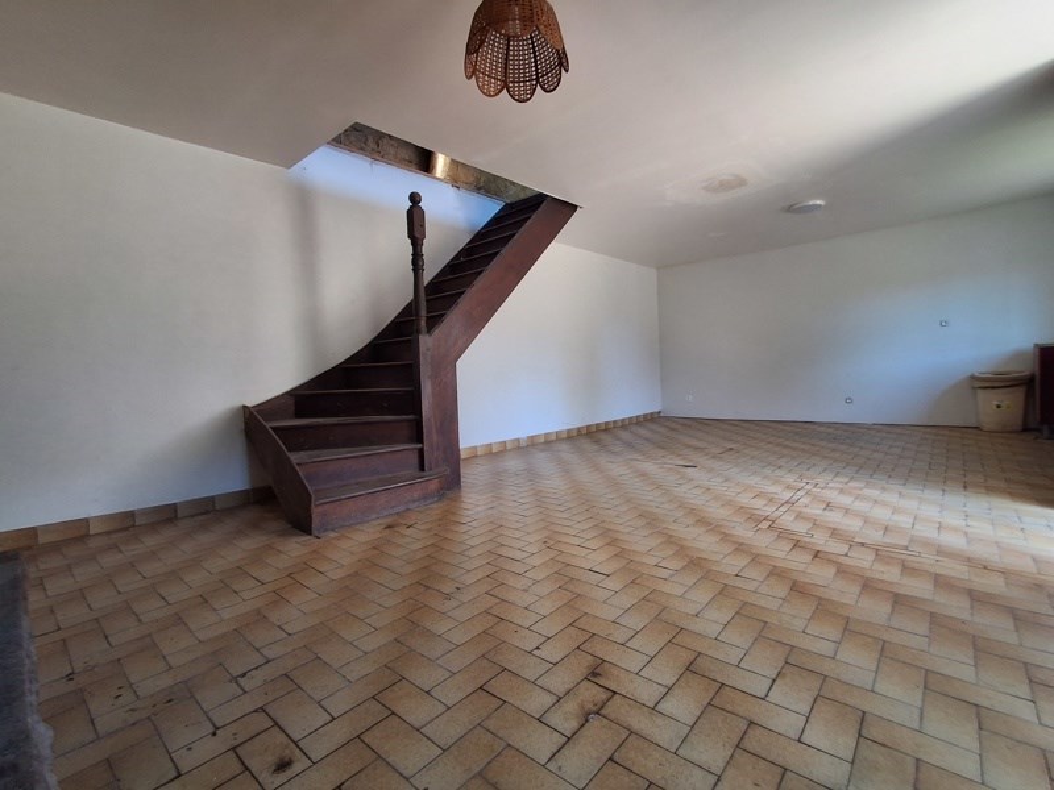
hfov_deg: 94.5
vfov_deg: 78.1
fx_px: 487
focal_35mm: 16
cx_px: 527
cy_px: 395
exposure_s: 1/40
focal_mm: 1.64
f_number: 2.2
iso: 80
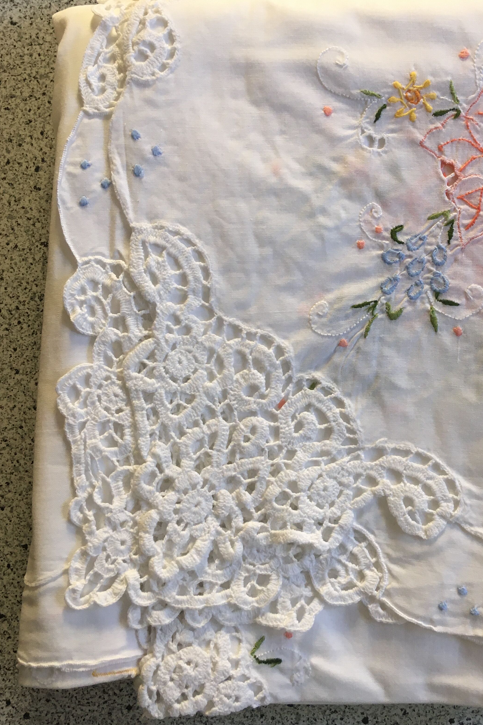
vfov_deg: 49.5
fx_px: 785
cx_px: 324
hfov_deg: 33.9
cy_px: 337
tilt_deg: -89.1
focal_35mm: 39
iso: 80
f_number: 2.2
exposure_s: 1/33
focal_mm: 4.15
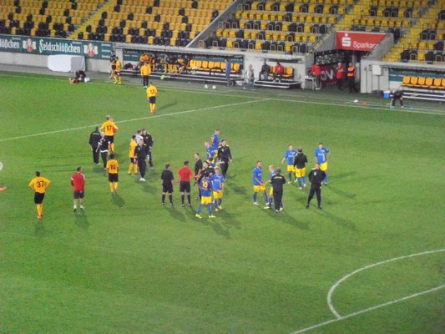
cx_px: 222
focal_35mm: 166
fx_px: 2134
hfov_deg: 11.9
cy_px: 167
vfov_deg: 8.9
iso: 1600
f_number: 5.9
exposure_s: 1/100
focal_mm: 29.44
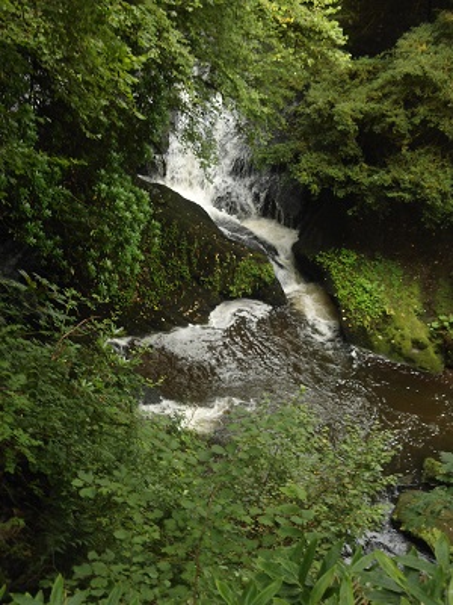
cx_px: 226
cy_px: 302
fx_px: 925
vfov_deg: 36.2
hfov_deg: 27.5
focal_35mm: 53
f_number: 3.9
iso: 200
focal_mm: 9.5
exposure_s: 1/50
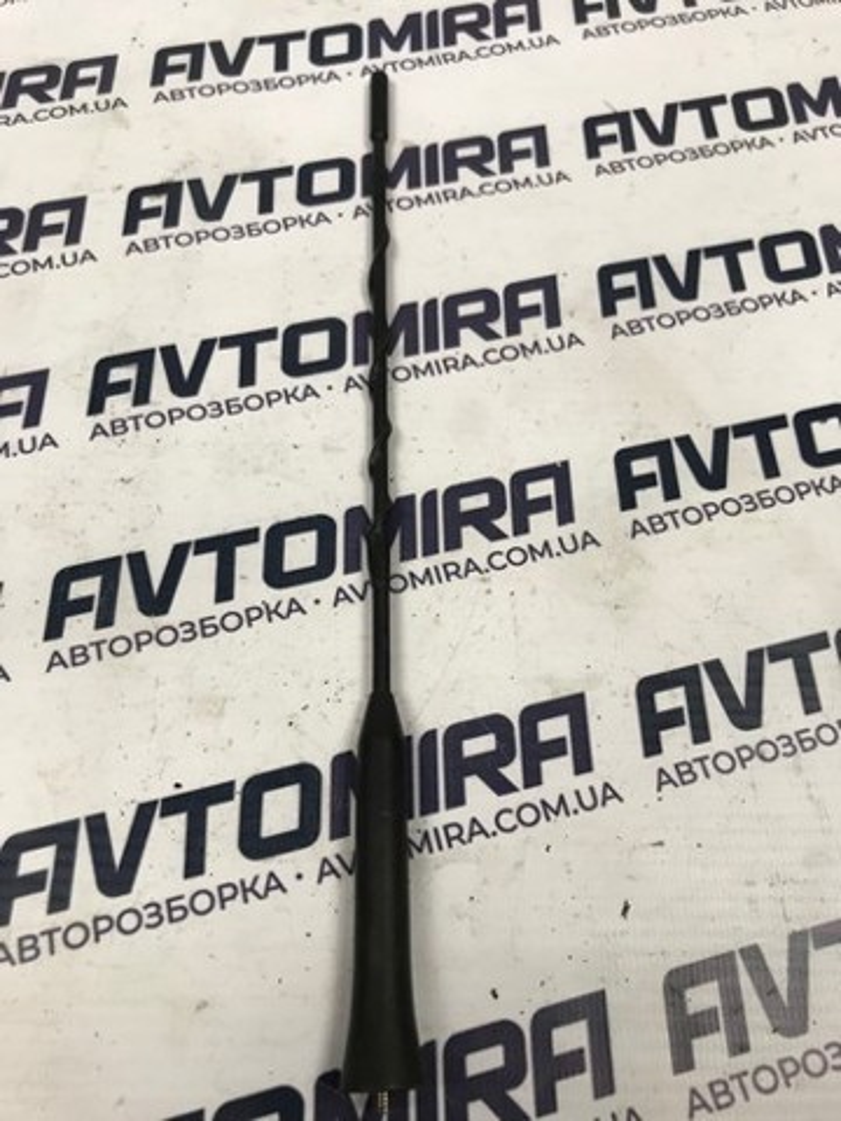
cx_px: 420
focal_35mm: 28
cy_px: 560
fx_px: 907
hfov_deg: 49.7
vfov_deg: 63.4
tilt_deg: -64.3
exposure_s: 1/100
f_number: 1.8
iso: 40
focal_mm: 3.99
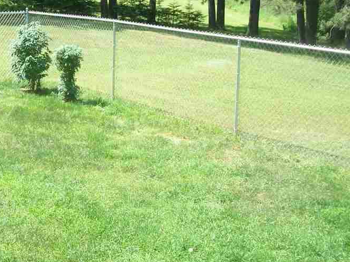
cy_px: 98
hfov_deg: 30.1
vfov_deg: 23.6
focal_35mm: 62
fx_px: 627
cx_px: 46
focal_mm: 5.7
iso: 80
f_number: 2.9
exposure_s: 1/400
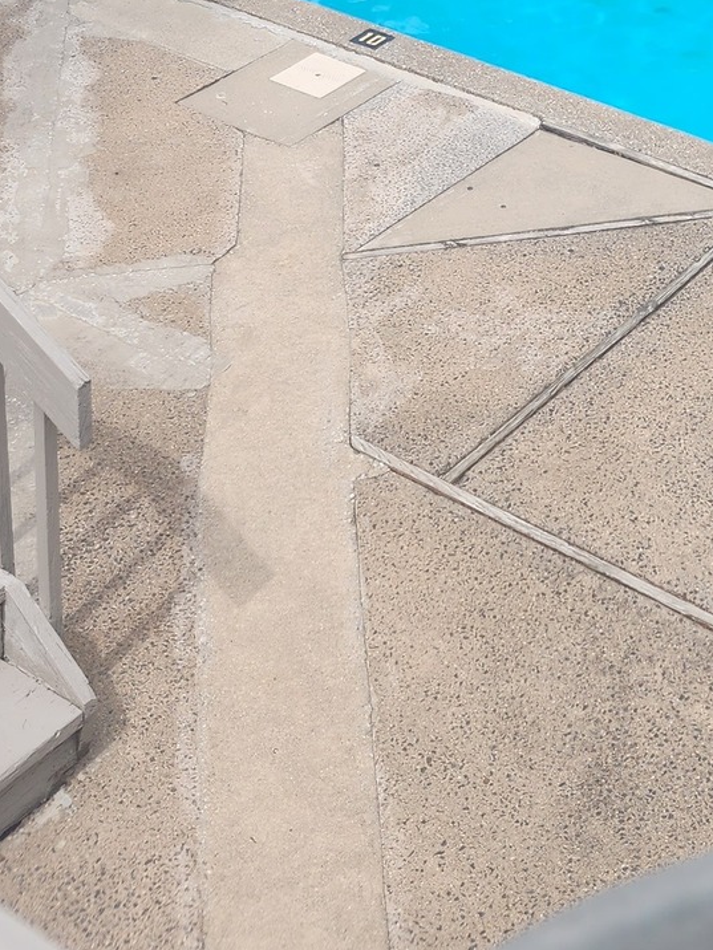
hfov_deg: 19.3
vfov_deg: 22.3
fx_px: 2032
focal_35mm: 74
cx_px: 714
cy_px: -427
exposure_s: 1/511
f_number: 1.8
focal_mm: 6.4
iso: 12
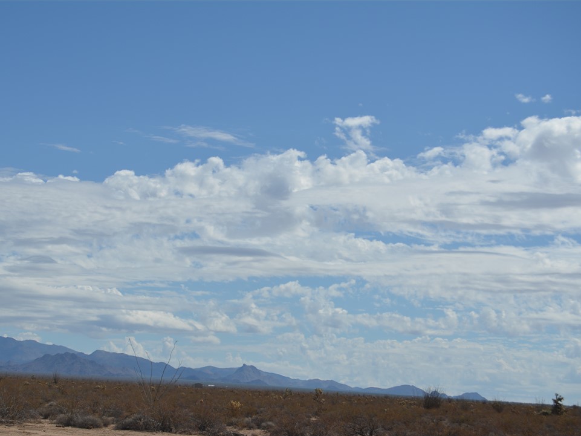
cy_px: 218
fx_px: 1503
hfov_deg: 21.9
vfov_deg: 16.5
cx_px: 270
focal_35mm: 90
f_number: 8
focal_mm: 55
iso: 100
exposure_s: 1/640
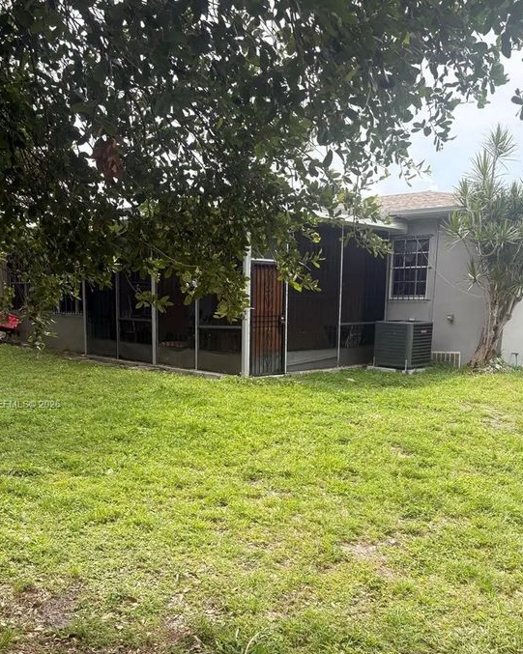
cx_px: 243
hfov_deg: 45.7
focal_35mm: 32
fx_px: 620
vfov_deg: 55.1
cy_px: 405
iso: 64
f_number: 1.6
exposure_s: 1/1263
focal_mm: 5.96
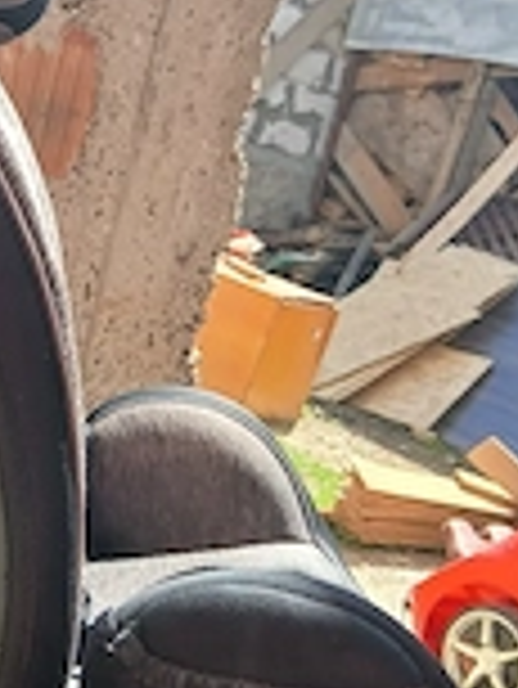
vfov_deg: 28.5
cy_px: 274
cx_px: -59
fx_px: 1355
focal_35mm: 68
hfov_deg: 20.6
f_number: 1.8
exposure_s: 1/118
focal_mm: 3.98
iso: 20
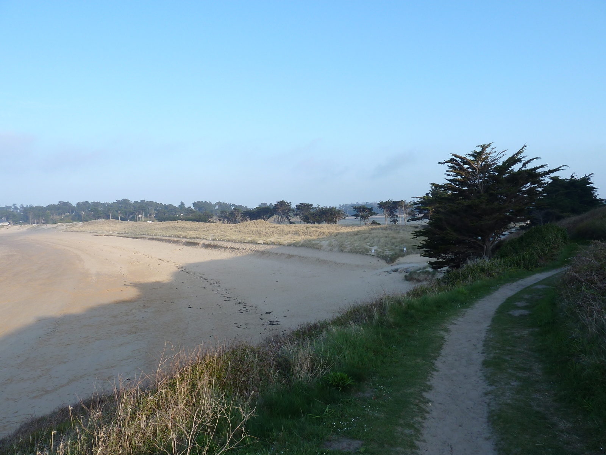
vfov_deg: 54.9
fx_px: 438
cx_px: 303
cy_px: 228
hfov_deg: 69.4
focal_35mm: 25
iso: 80
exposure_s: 1/250
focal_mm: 4.1
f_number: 4
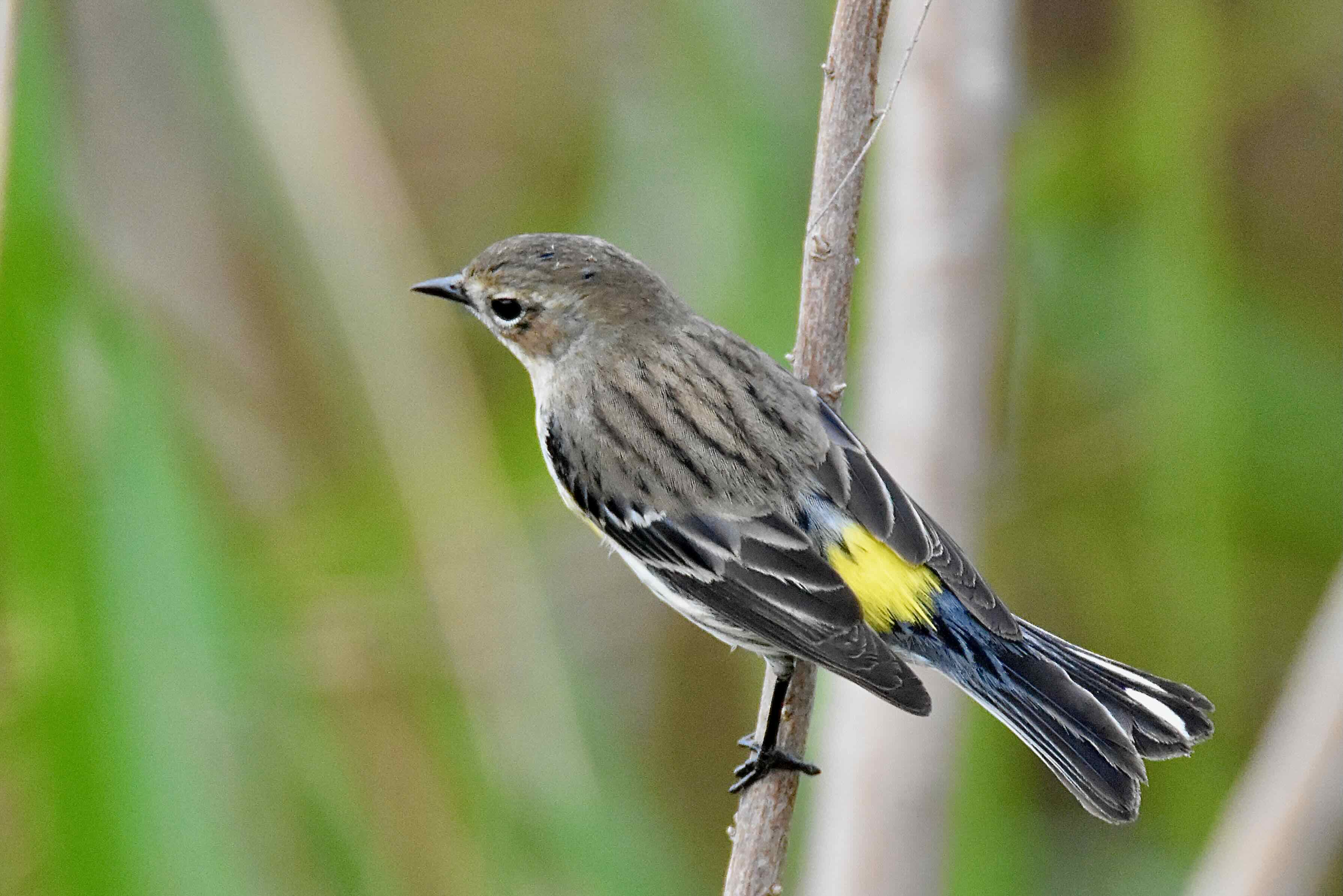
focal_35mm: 900
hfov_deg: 2.3
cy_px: 448
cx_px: 672
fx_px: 33574
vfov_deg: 1.5
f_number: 7.1
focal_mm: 600
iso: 5000
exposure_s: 1/3200
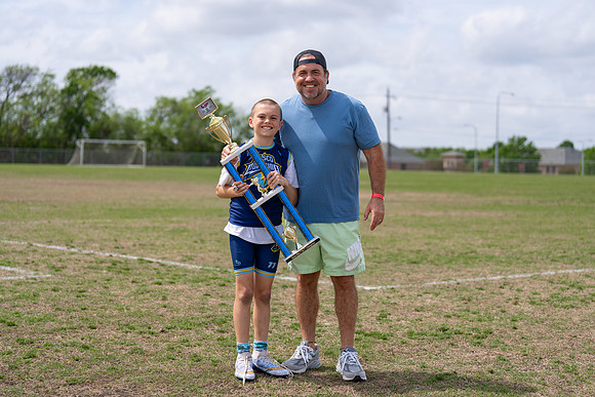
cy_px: 198
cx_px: 298
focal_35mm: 70
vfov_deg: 19.5
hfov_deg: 28.8
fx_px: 1157
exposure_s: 1/2000
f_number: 2.8
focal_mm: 70
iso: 100
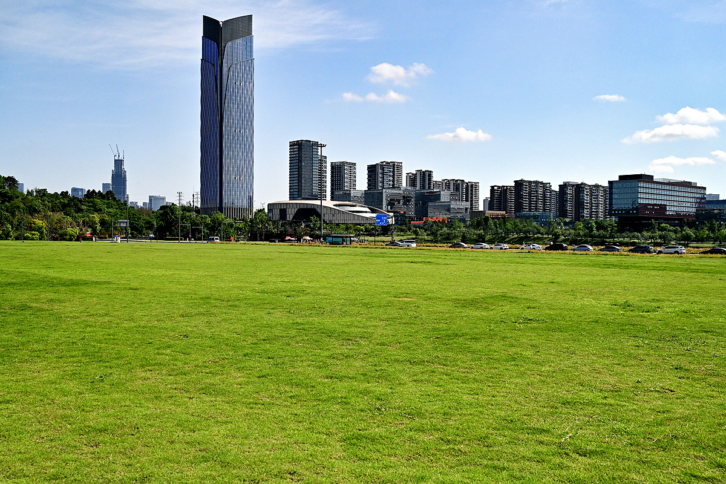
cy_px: 242
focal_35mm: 34
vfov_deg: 38.9
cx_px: 363
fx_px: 686
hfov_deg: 55.8
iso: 2500
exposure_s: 1/5000
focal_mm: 34
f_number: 8
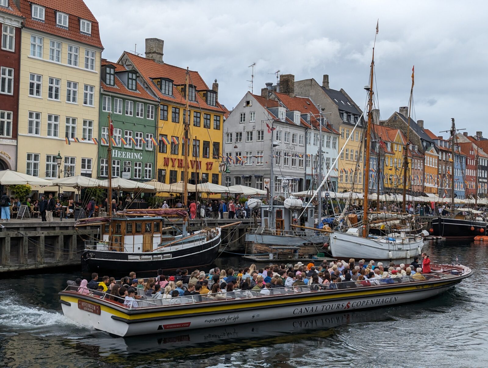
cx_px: 244
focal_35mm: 48
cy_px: 184
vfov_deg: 30.3
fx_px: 678
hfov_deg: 39.6
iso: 47
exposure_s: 1/1433
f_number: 1.85
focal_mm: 6.81
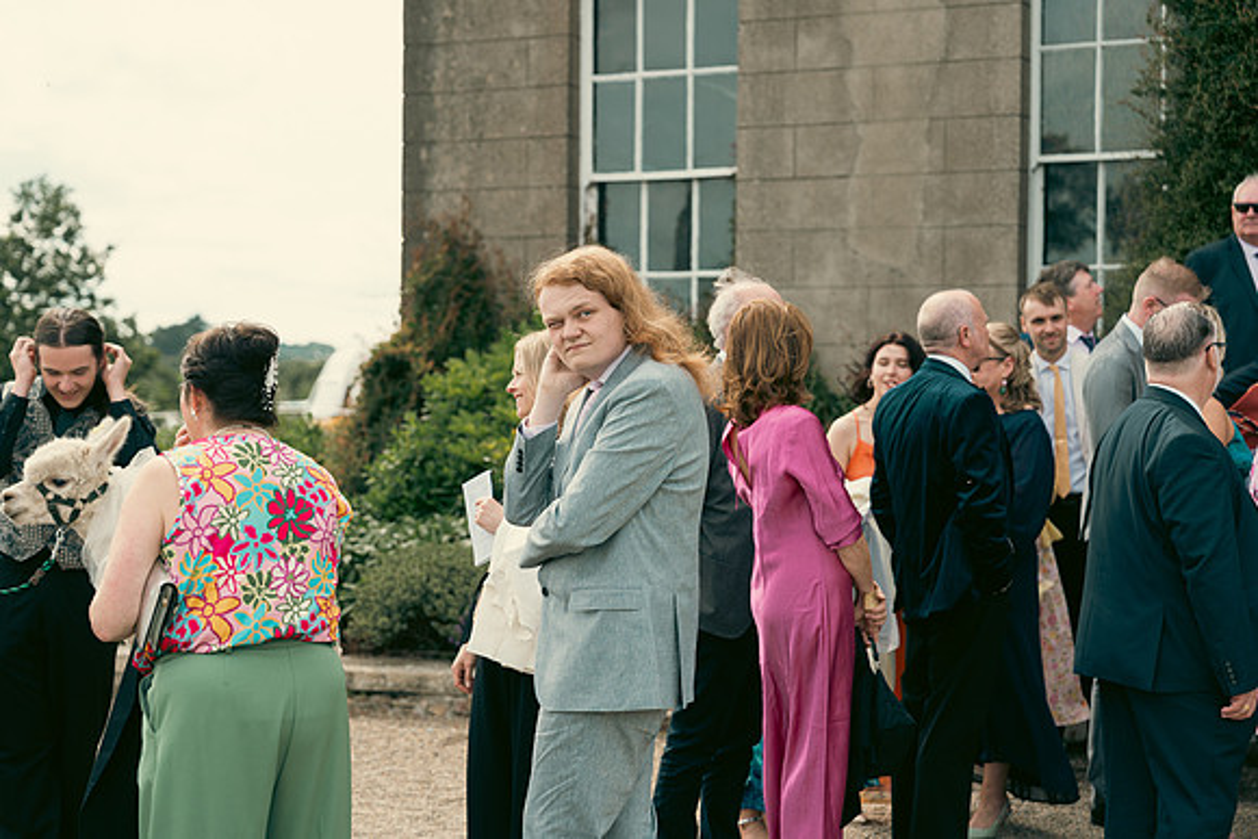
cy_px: 420
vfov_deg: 19.5
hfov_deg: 28.8
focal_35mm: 70
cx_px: 629
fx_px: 2447
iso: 125
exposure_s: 1/640
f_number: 3.5
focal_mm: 70
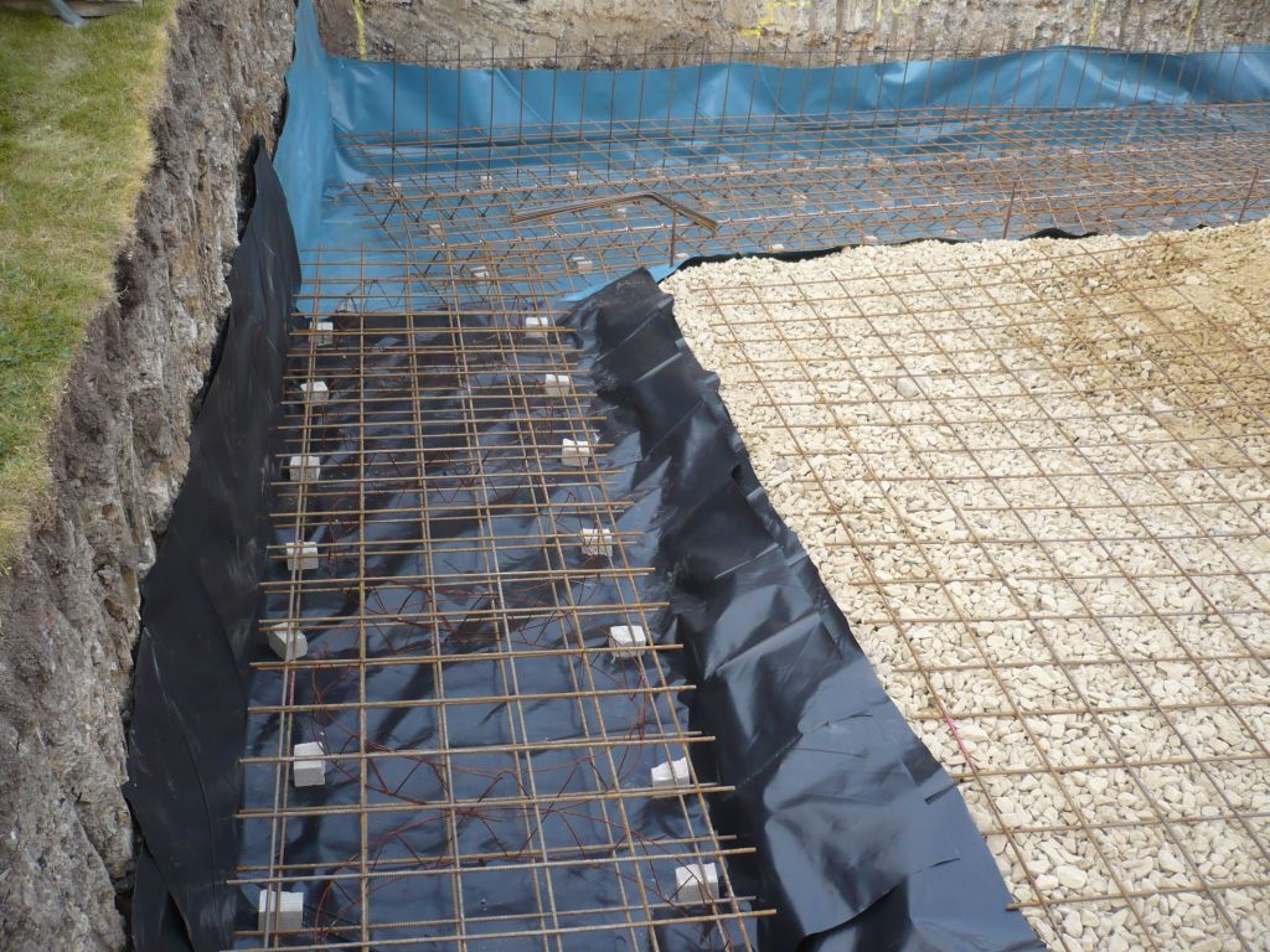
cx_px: 635
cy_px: 476
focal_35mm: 35
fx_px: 1284
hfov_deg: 52.6
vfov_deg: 40.7
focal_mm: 5.8
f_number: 2.8
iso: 100
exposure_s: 1/80
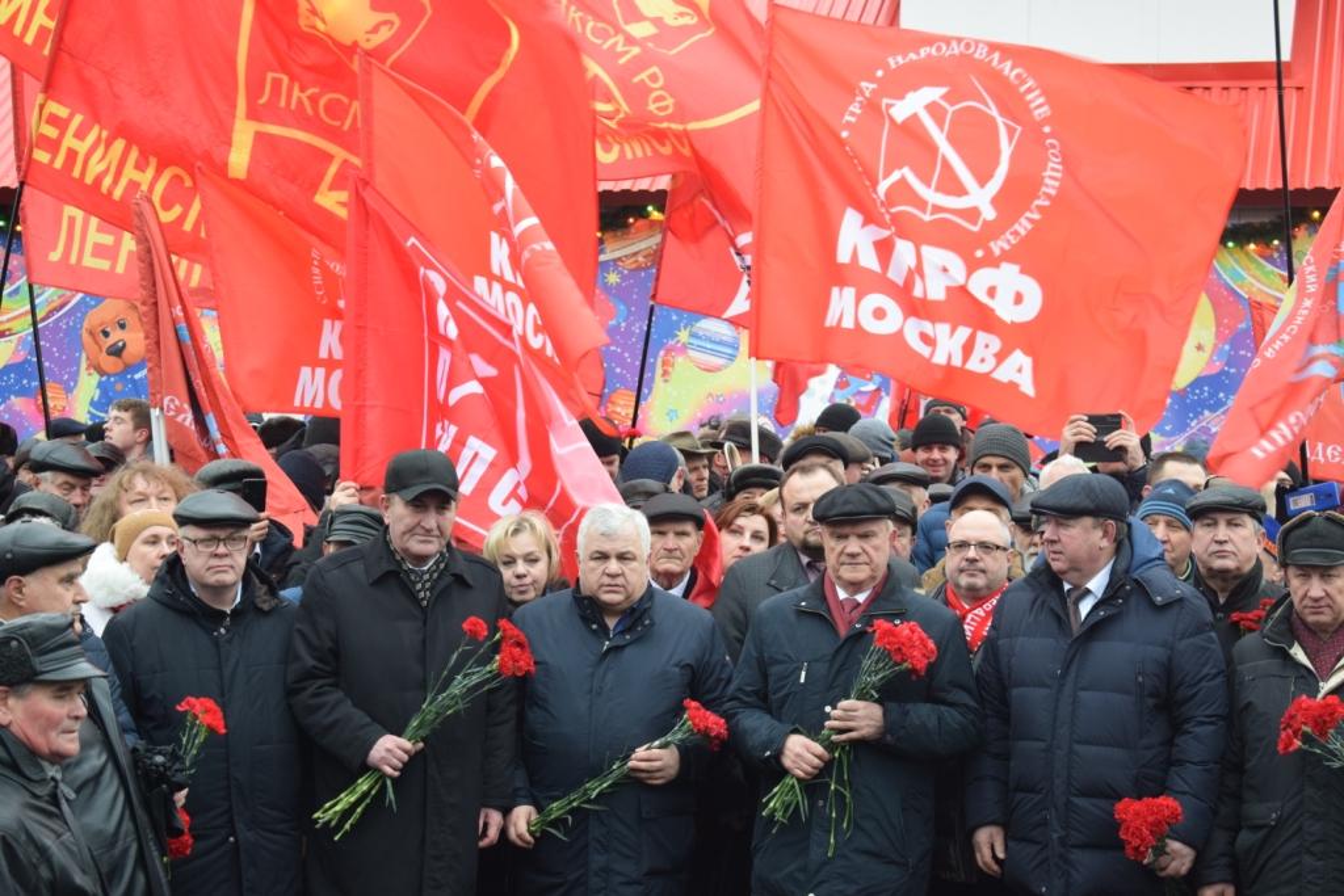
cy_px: 448
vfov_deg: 16.6
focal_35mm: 82
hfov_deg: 24.6
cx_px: 672
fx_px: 3080
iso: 1000
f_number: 5.6
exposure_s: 1/60
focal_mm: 55
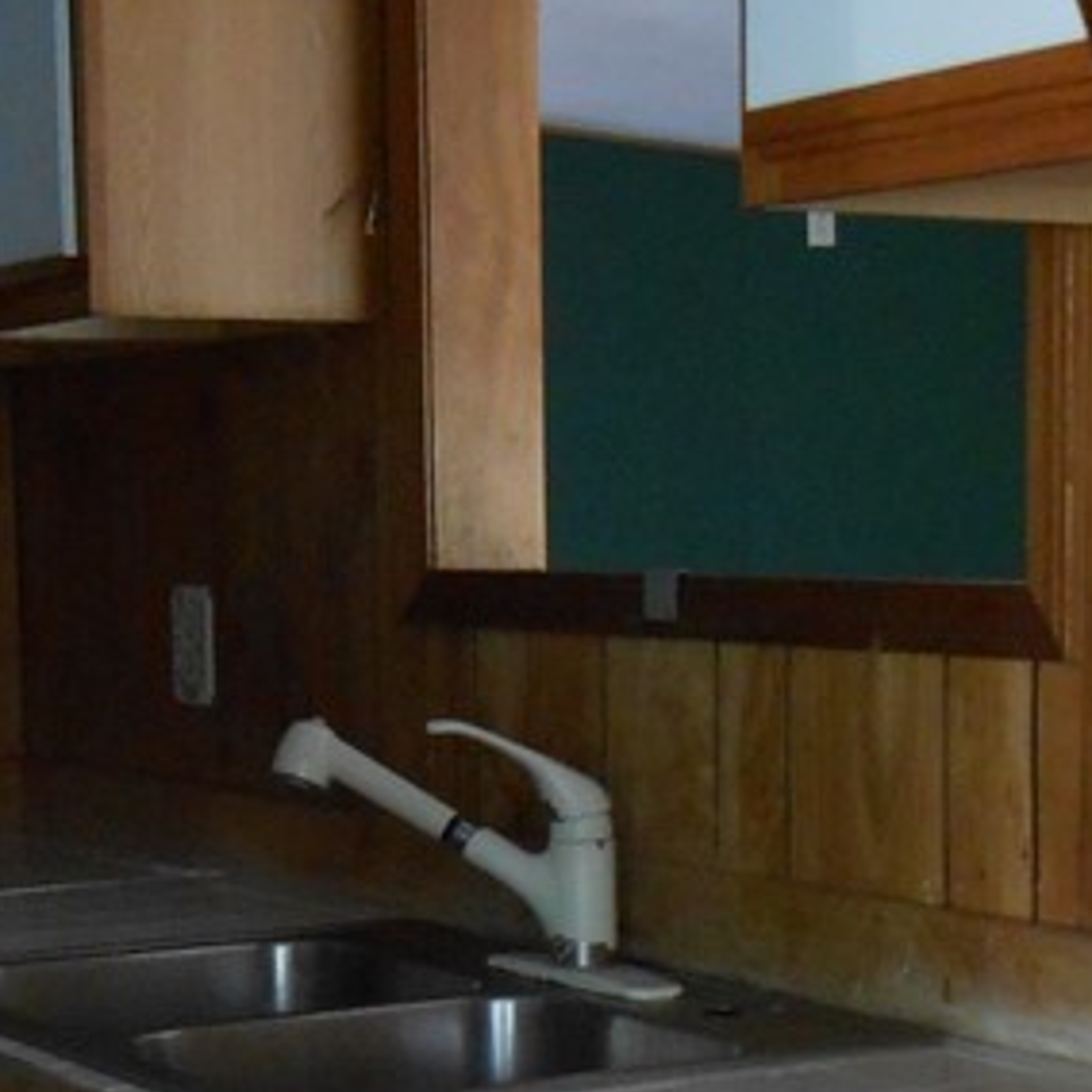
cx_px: 550
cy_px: 942
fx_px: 2962
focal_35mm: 83
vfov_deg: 20.5
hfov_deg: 20.9
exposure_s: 1/8
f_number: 3.5
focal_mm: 4.6
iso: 400
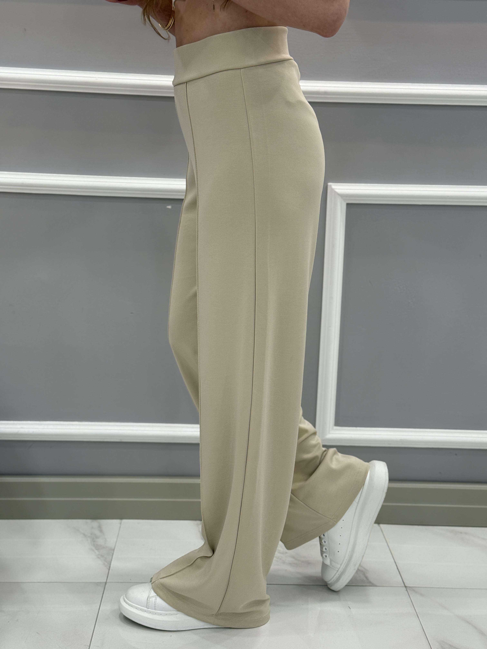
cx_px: 244
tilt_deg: -11.1
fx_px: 900
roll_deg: -1.8
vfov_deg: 39.7
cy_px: 324
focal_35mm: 48
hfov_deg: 30.3
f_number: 1.78
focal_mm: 6.76
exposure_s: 1/100
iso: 80
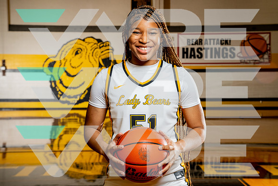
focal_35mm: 63
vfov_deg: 21.6
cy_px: 93
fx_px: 486
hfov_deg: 31.9
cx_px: 139
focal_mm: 60
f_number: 8
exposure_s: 1/250
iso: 800
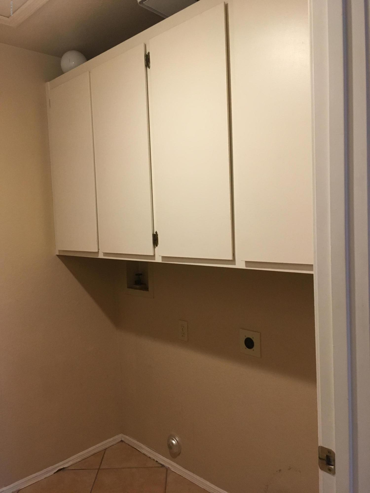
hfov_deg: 48.2
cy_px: 246
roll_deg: +2.1
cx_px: 185
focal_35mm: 29
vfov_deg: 61.7
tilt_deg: -4.1
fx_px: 413
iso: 125
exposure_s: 1/30
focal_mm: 4.15
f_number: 2.2
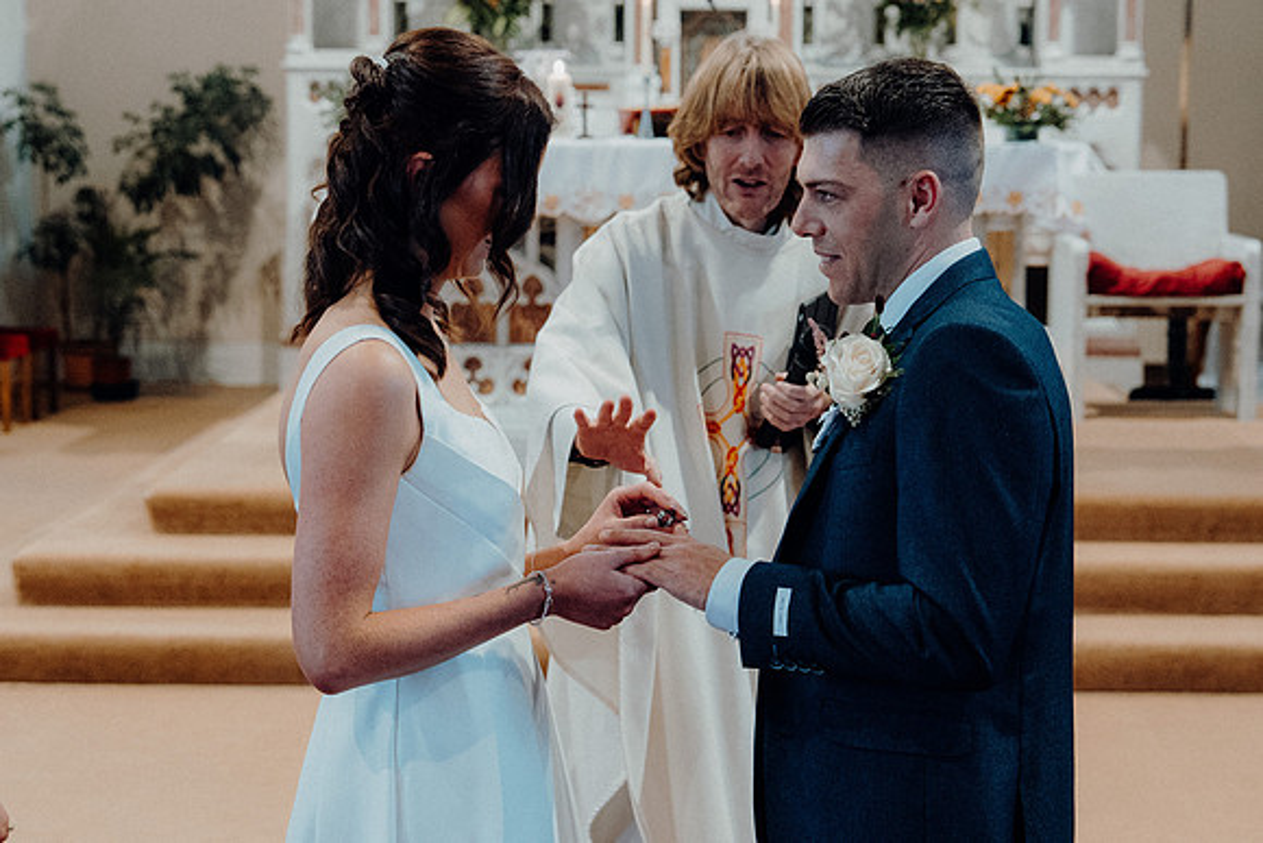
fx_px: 2456
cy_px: 422
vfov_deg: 19.5
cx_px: 632
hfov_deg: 28.8
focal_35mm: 70
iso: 3200
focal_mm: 47
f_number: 3.5
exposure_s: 1/160
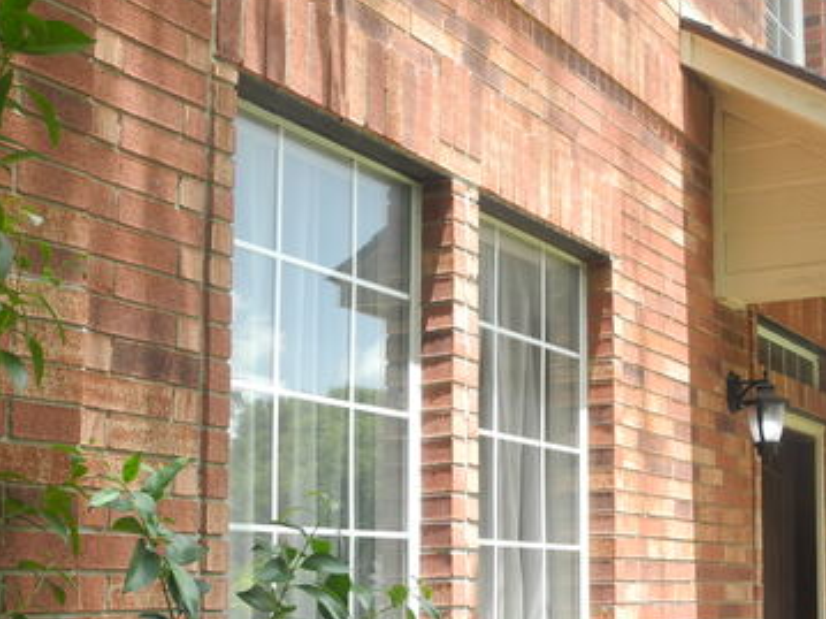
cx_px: 653
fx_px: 1360
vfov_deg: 25.3
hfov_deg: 32.9
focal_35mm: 57
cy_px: 463
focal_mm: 6.8
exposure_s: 1/231
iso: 100
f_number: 2.8
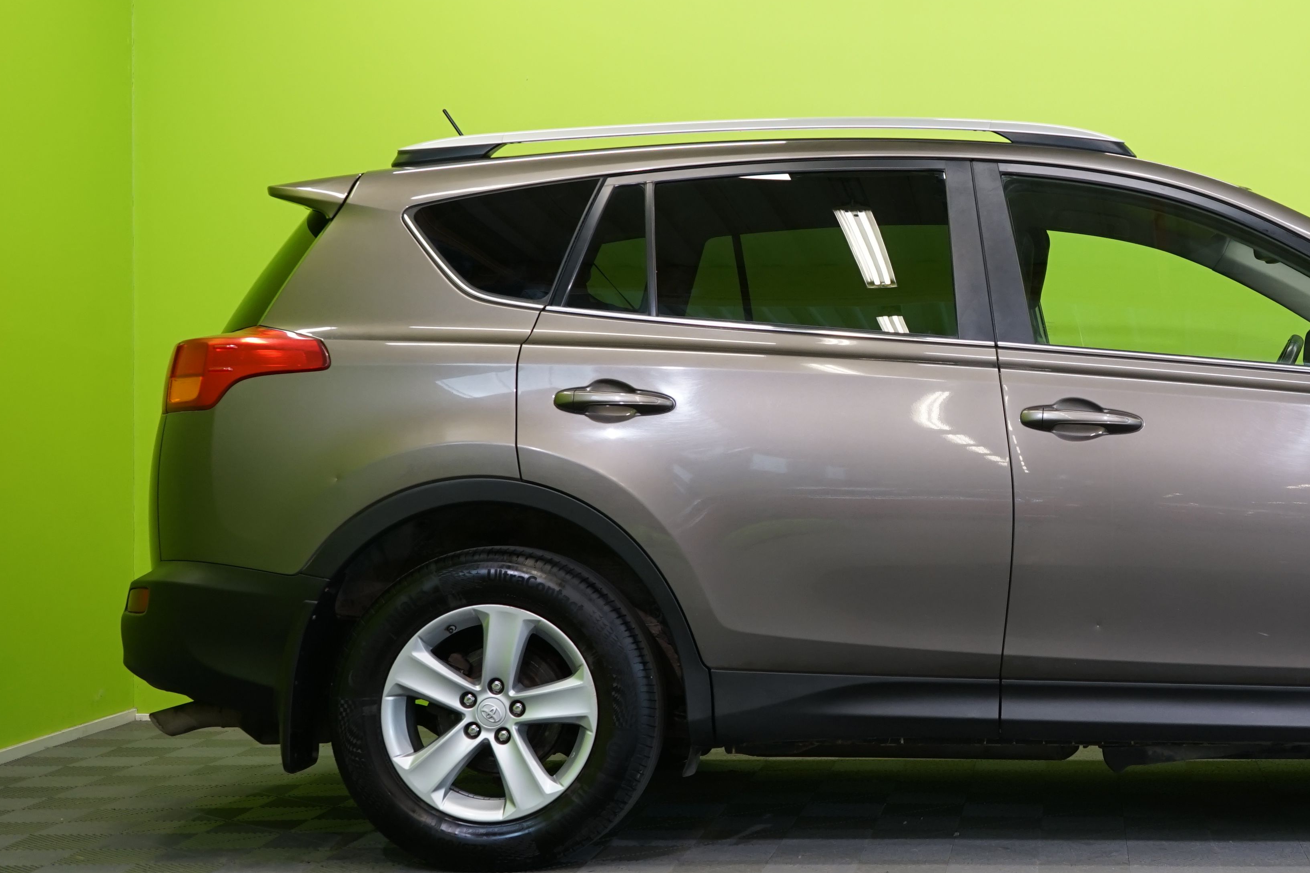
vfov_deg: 20.6
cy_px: 398
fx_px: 2401
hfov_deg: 29.7
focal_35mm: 66
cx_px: 1086
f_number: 5.6
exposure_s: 1/30
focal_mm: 36
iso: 500
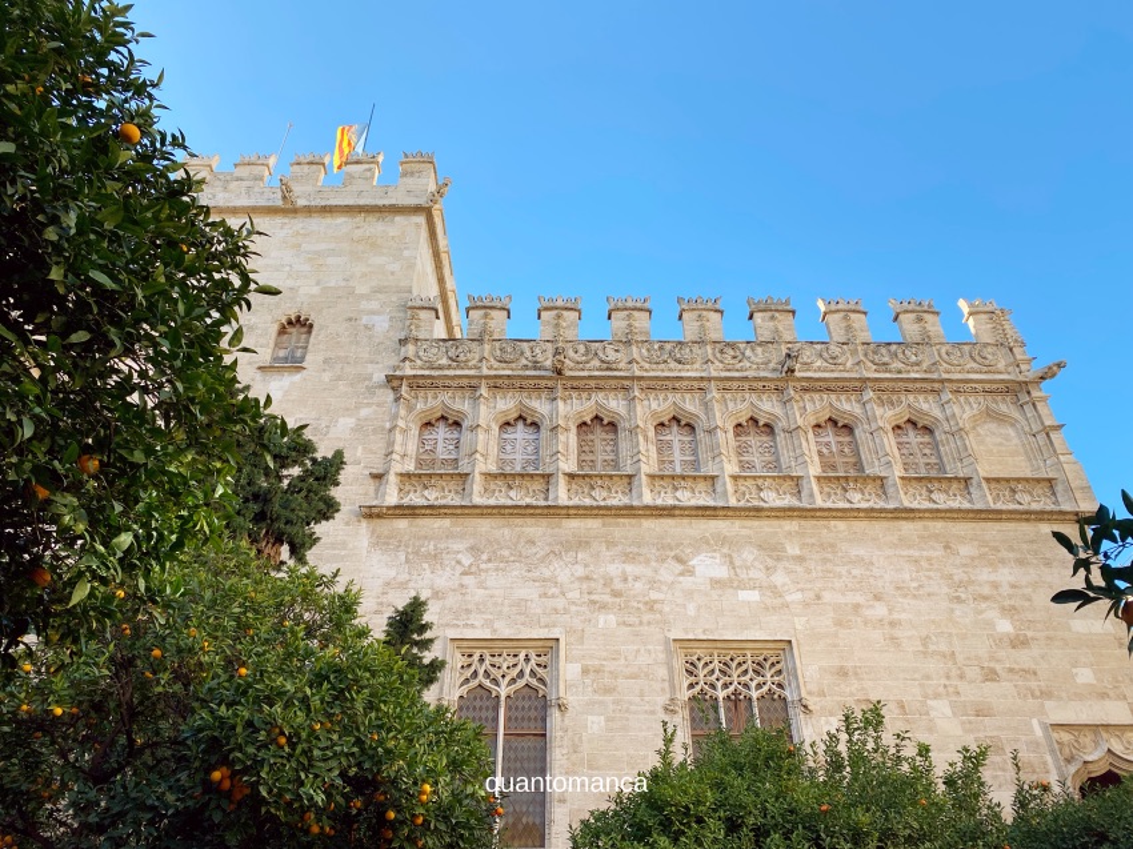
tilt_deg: +38.1
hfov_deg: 67.3
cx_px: 566
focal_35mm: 26
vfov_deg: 53.0
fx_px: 851
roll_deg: +0.0
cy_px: 424
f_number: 1.8
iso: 32
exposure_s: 1/733
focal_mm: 4.25
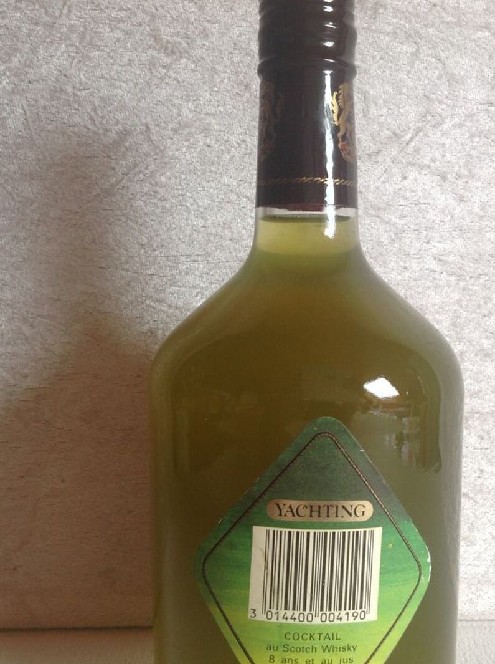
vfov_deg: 42.9
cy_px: 379
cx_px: 306
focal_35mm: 44
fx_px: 841
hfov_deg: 32.6
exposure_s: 1/20
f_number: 2.4
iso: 50
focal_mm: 4.28
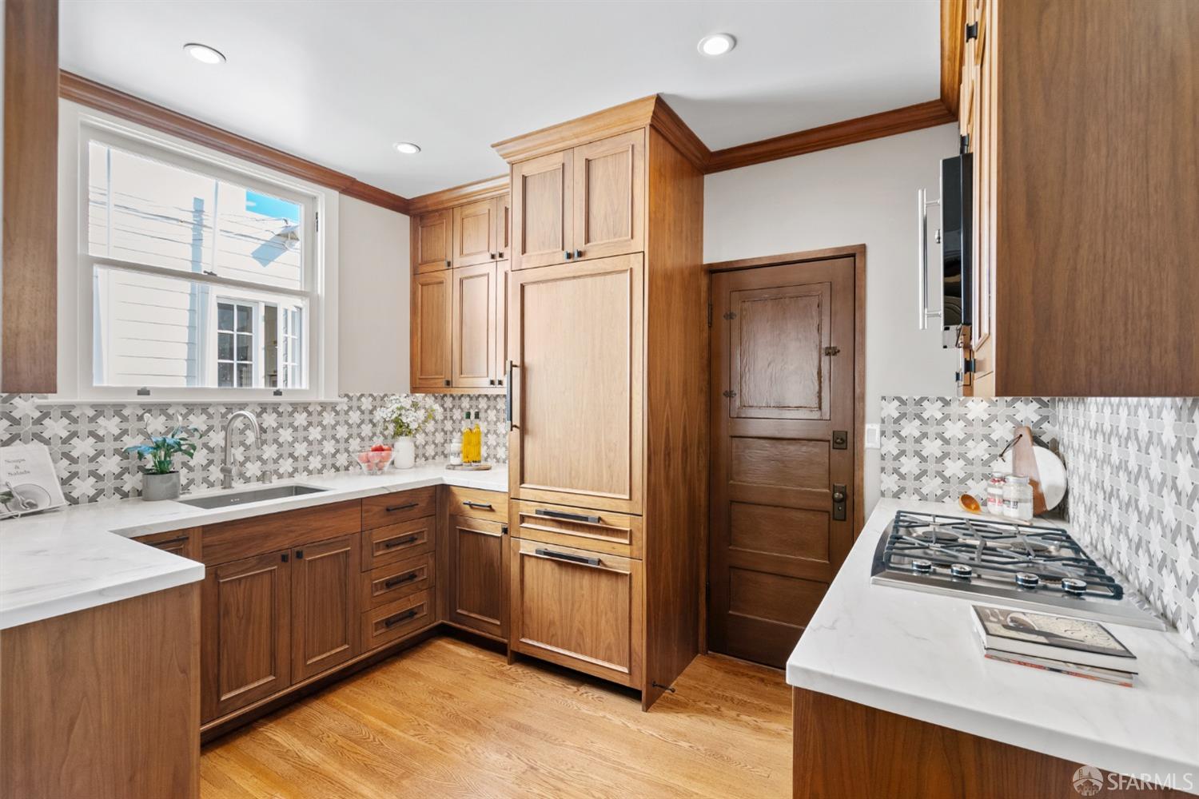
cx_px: 600
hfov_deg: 96.7
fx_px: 533
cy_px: 400
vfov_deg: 73.7
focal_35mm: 16
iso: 800
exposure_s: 1/10
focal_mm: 16
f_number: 8
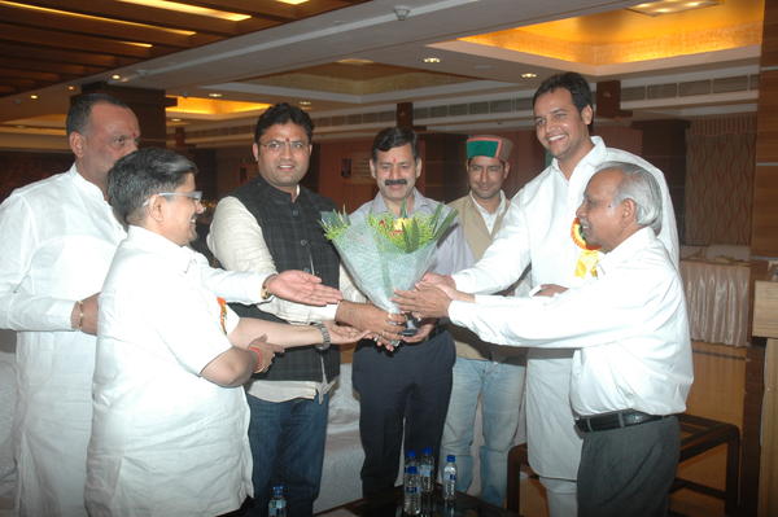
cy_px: 258
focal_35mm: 38
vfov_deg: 35.4
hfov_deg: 51.3
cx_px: 389
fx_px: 810
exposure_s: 1/60
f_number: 4.5
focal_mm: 25
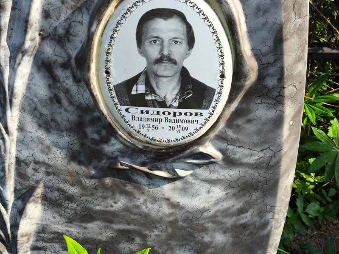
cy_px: 127
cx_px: 170
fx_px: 490
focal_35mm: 50
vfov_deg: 29.1
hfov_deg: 38.2
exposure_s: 1/470
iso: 50
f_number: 1.7
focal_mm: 4.71
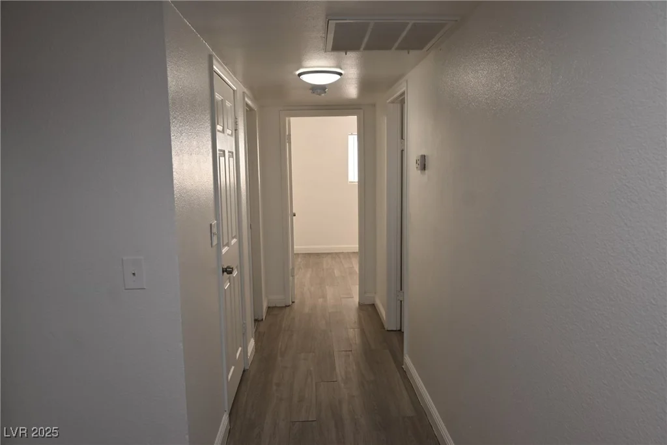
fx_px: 472
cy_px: 222
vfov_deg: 50.4
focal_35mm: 26
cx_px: 334
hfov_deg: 70.4
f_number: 5
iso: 200
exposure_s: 1/100
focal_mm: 17
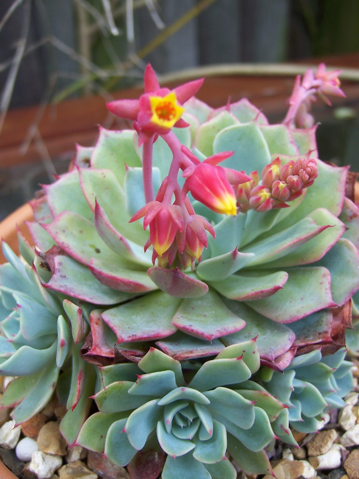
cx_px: 180
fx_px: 498
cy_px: 240
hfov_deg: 39.7
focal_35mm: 36
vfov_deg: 51.4
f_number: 2.8
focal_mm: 6.2
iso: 80
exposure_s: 1/250
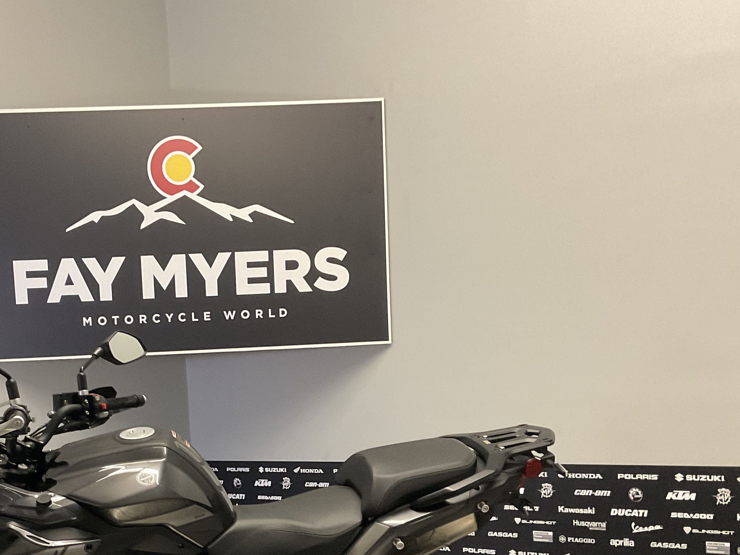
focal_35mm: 50
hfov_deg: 37.5
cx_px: 216
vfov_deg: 28.2
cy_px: 478
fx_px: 1069
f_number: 1.8
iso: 200
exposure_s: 1/60
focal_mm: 3
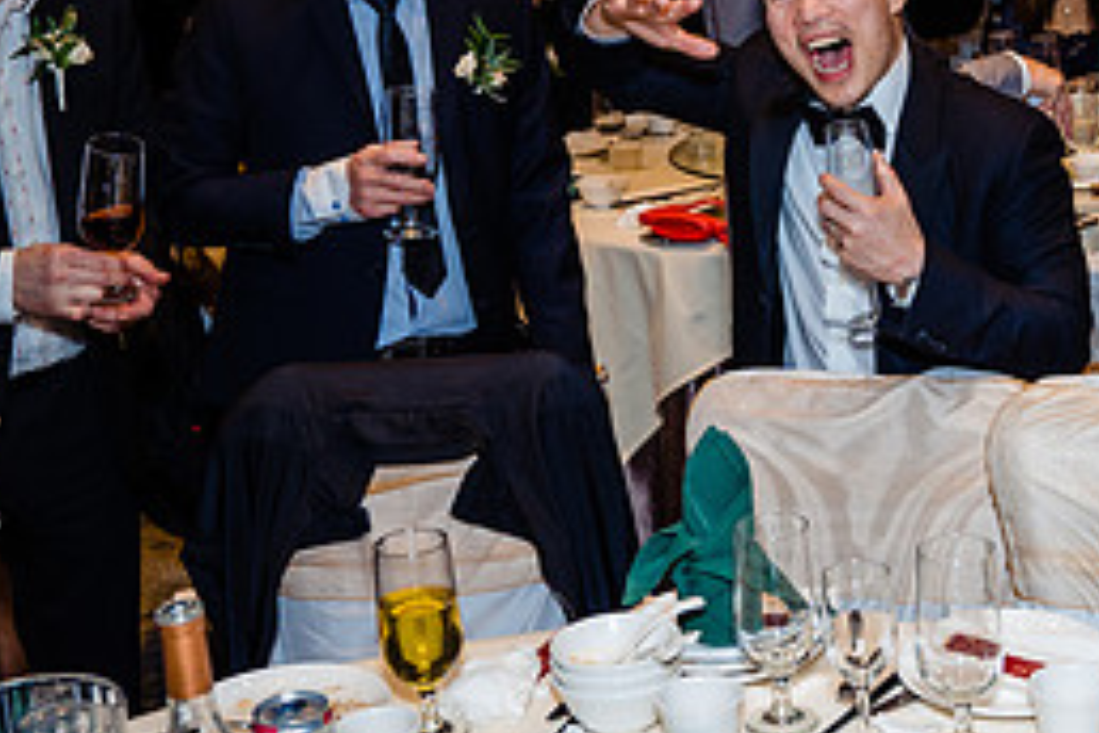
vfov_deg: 21.3
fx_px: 1923
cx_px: 860
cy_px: 126
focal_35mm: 63
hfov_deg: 31.2
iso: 1250
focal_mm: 28
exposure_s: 1/200
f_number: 4
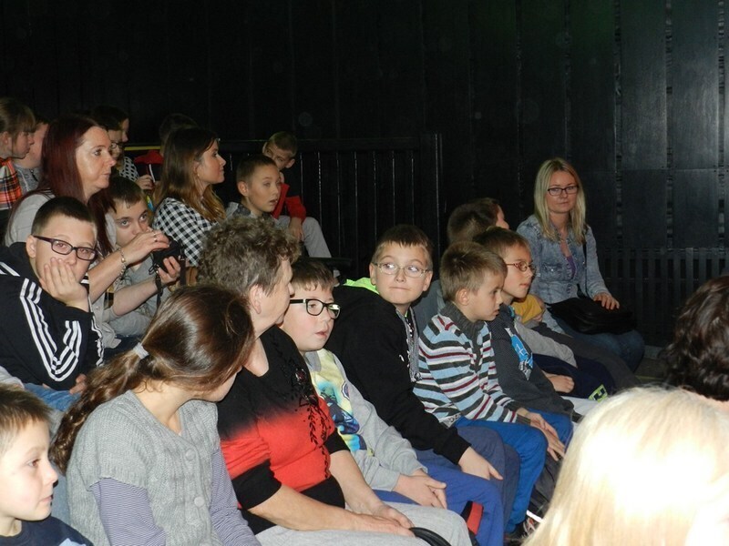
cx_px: 364
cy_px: 273
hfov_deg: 32.2
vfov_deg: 24.4
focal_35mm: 60
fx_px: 1264
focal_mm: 10.7
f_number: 4.6
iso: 500
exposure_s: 1/30
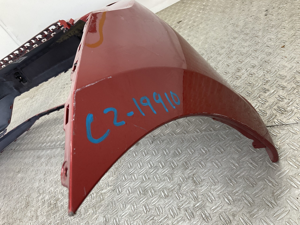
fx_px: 251
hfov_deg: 61.7
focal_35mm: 29
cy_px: 112
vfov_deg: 48.2
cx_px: 150
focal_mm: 3
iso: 32
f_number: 1.8
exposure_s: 1/100
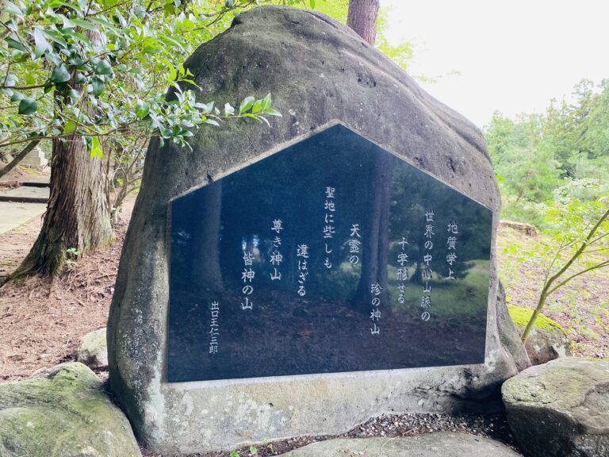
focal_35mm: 26
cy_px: 228
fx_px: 457
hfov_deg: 67.3
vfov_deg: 53.1
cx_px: 304
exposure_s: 1/100
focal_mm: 4.25
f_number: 1.8
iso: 125
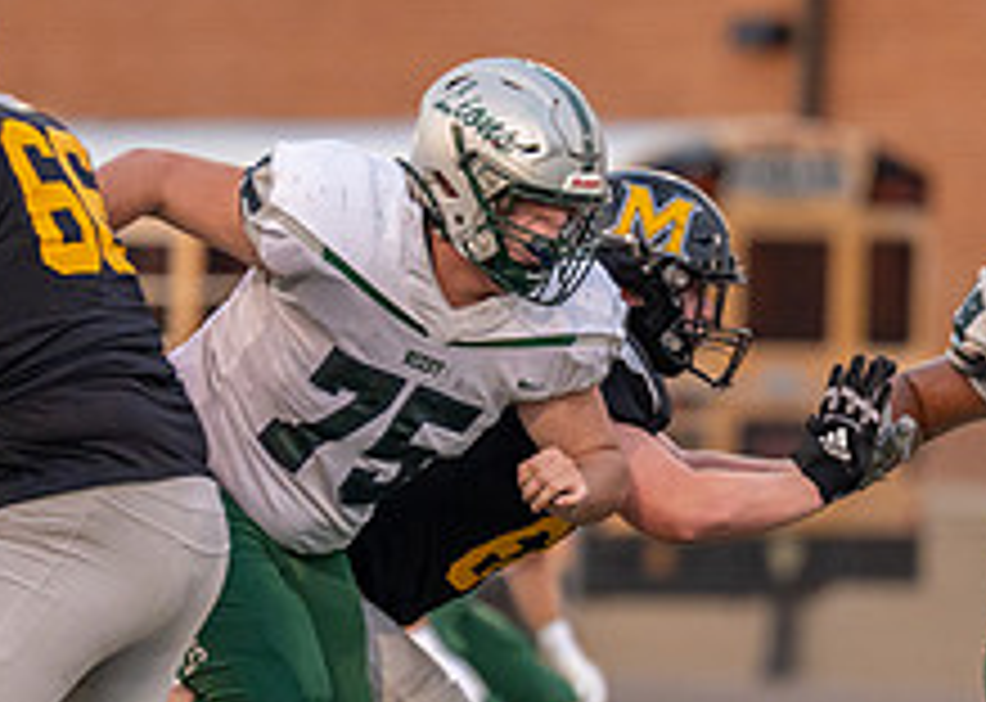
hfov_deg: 2.9
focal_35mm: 689
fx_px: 19276
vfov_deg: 2.1
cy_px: 474
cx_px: 518
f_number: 2.8
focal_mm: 200
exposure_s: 1/1600
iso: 1250
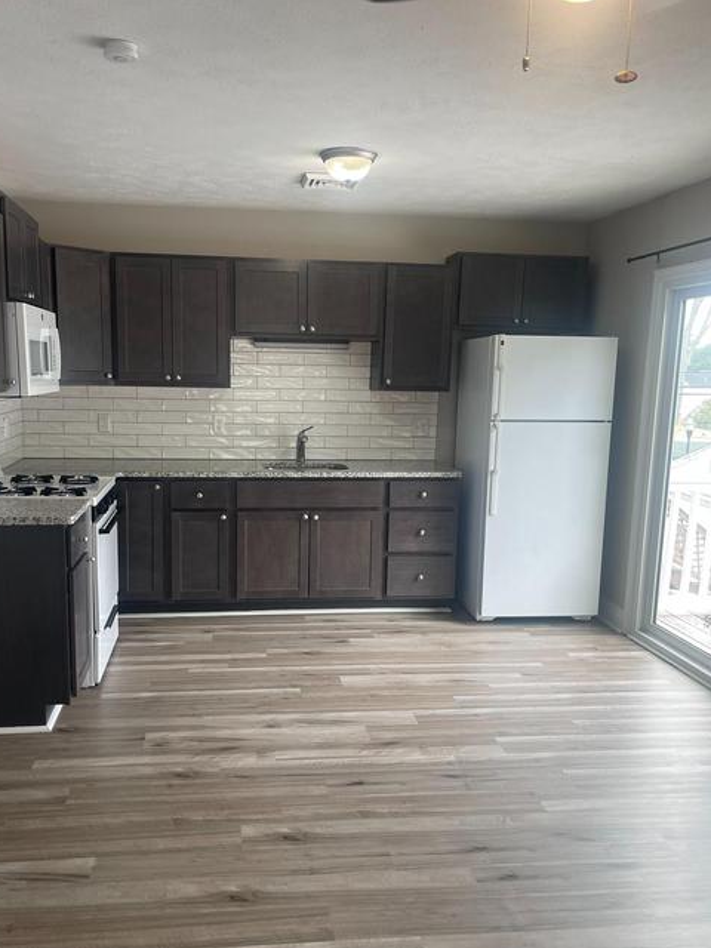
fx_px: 822
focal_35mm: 30
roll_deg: -1.2
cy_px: 520
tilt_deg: -9.8
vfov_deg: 59.8
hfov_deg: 46.7
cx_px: 311
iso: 64
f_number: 1.6
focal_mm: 5.1
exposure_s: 1/120
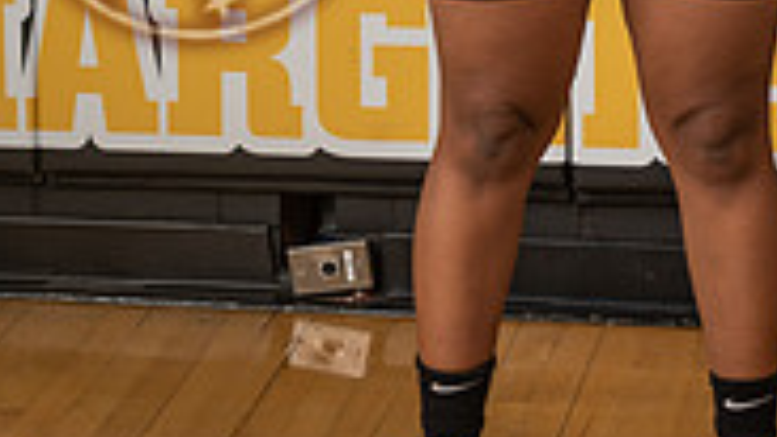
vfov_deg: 6.6
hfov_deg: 11.9
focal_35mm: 180
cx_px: 609
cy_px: -246
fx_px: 3709
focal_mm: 70
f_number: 9
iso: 100
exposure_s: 1/125
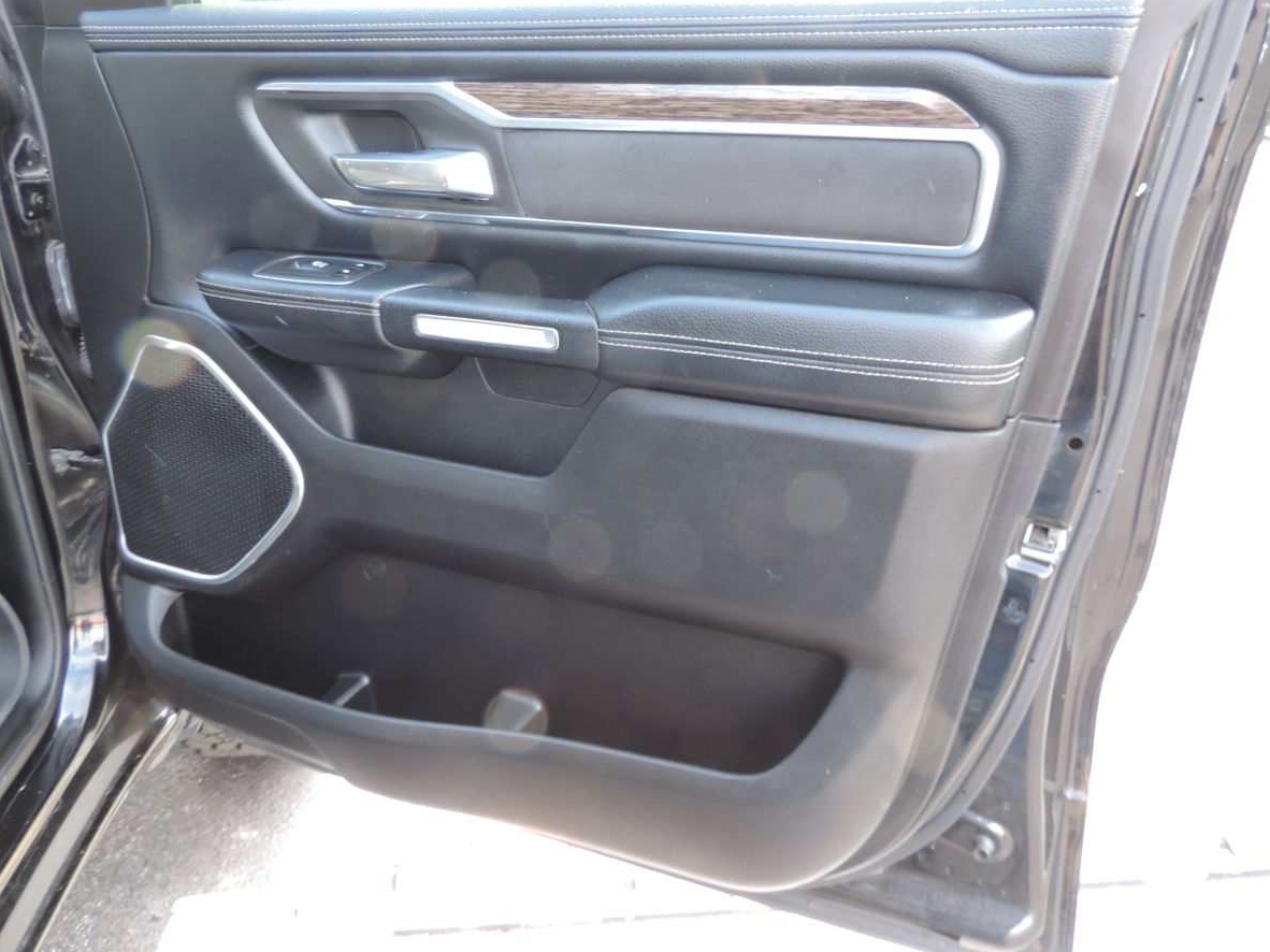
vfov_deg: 53.0
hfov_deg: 67.3
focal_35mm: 26
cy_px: 445
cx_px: 652
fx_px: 954
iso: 140
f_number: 3
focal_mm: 4.3
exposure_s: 1/30
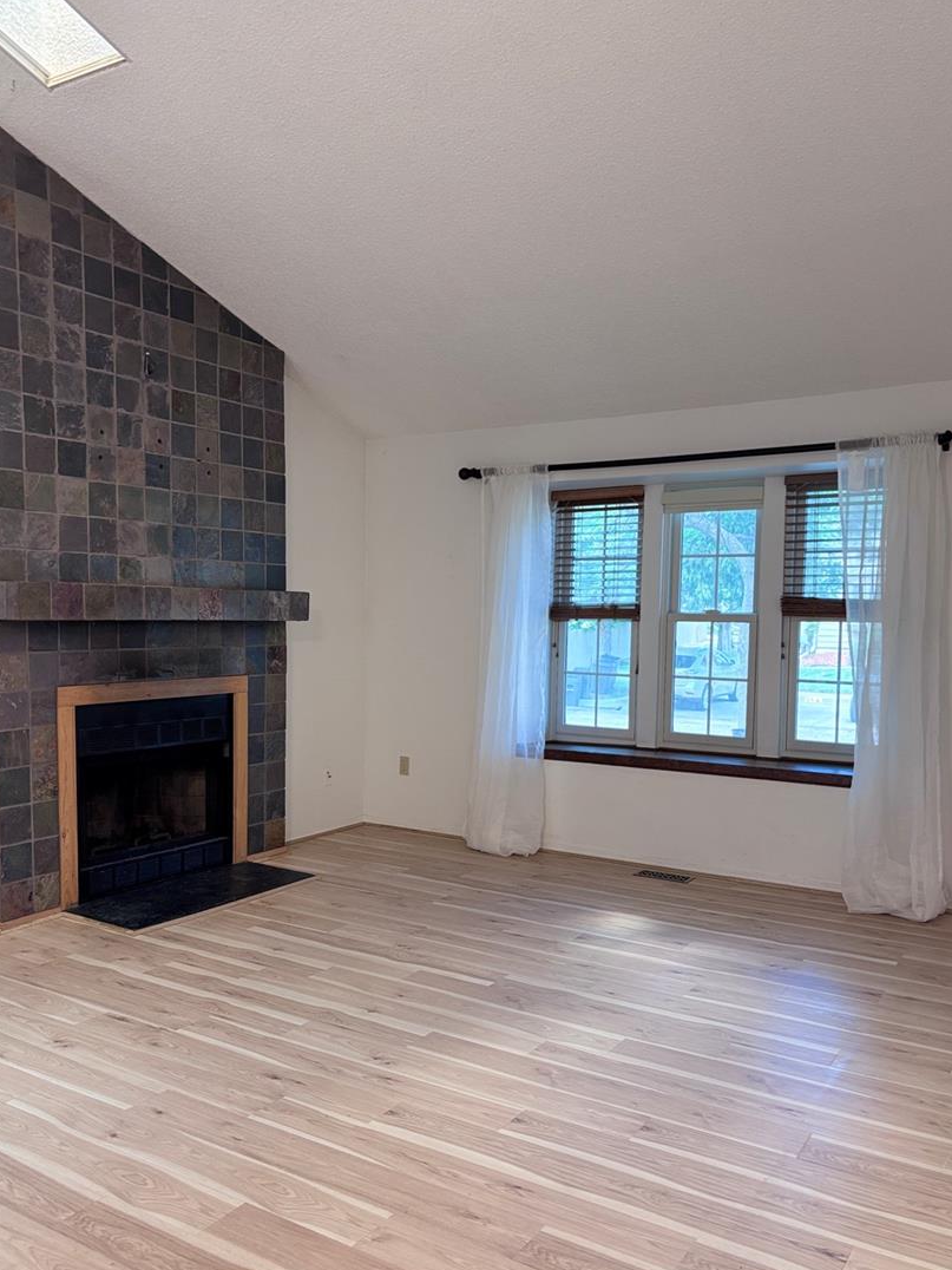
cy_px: 683
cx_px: 447
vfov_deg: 61.6
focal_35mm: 29
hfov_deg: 48.2
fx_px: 1063
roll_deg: -1.2
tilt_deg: -4.4
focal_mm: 5.96
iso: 125
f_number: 1.6
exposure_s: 1/60
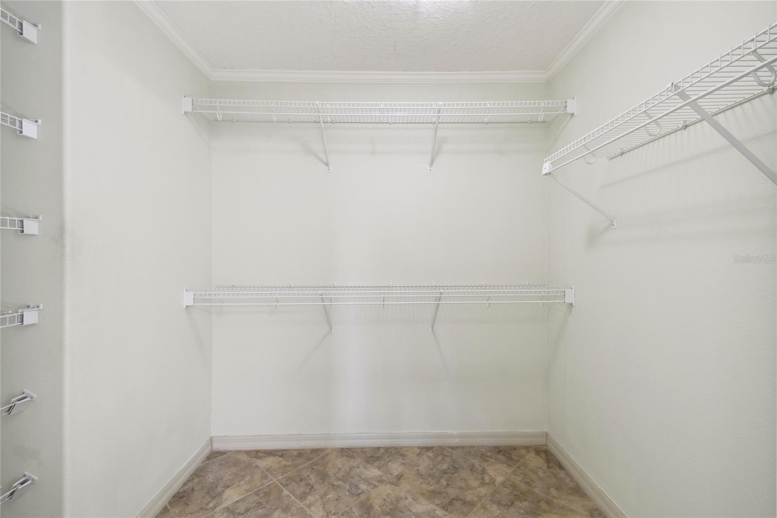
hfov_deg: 100.4
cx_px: 388
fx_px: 324
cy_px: 259
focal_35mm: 15
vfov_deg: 77.3
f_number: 7.1
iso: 100
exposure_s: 1/4
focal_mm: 10
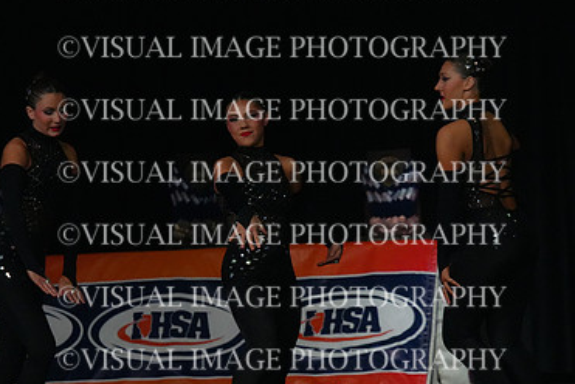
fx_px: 6490
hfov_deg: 5.1
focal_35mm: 406
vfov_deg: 3.4
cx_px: 282
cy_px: 266
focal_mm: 260
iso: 12800
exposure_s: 1/1000
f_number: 5.6
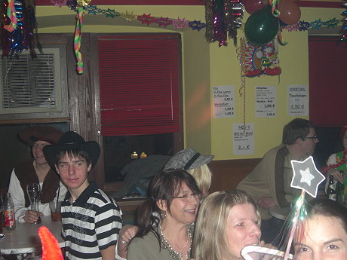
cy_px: 155
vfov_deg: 30.8
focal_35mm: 47
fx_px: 471
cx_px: 163
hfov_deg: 40.4
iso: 200
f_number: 2.8
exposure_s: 1/60
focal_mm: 7.9
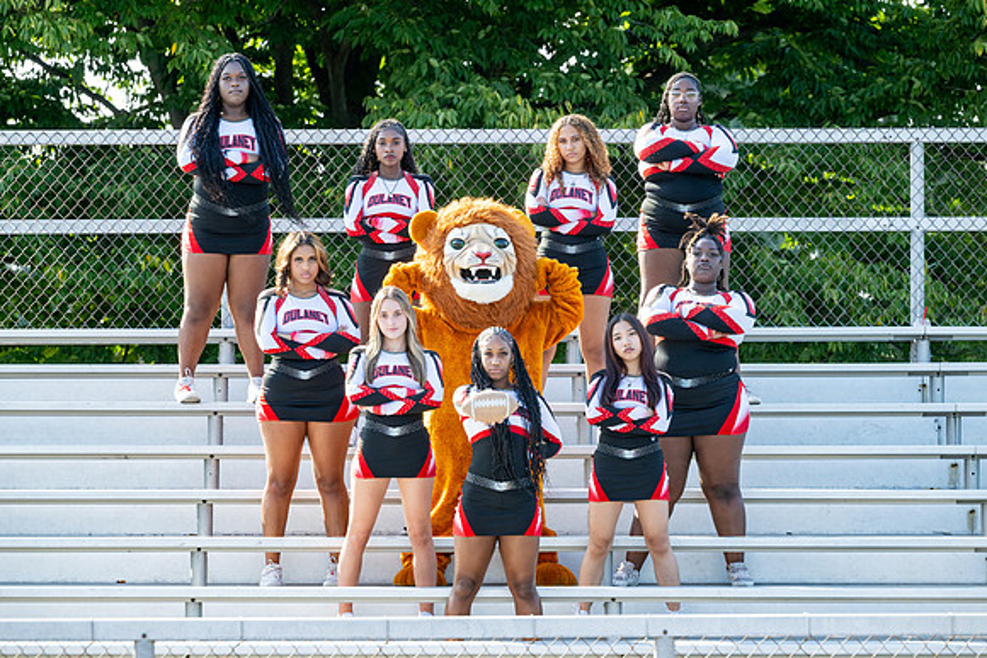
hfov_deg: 14.2
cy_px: 329
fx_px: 3976
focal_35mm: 145
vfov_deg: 9.5
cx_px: 494
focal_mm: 145
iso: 200
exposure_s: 1/200
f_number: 5.6
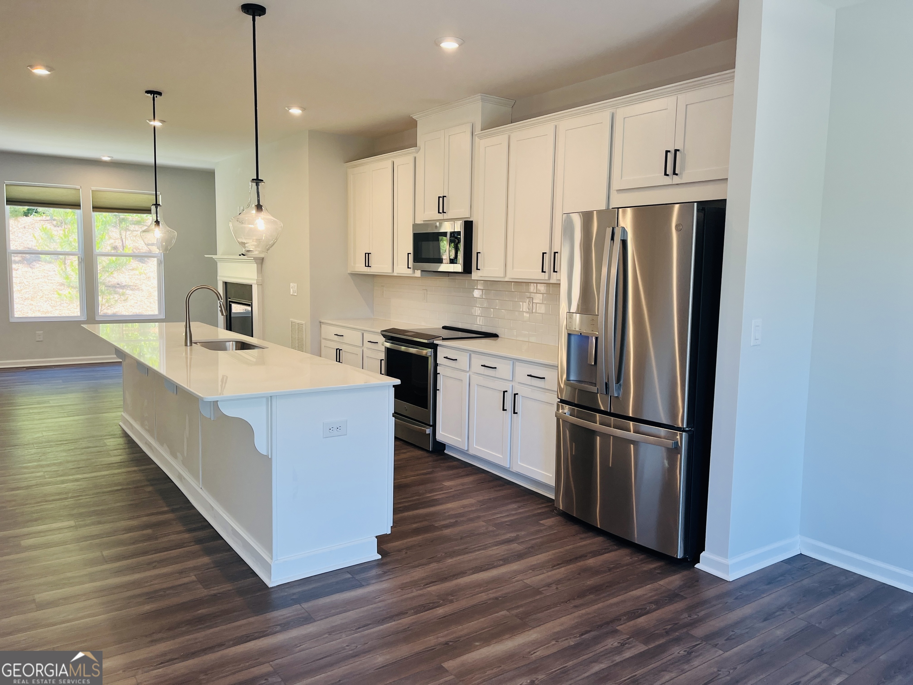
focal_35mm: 26
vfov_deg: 53.1
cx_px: 456
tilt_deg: -5.3
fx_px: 686
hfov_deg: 67.3
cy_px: 342
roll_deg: -1.5
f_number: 1.6
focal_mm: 5.1
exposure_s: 1/120
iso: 64
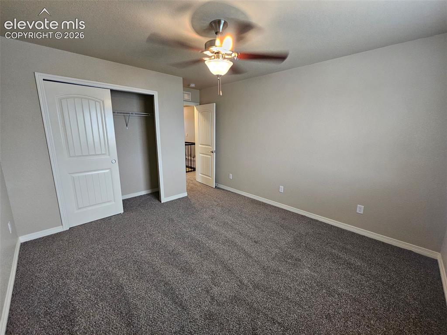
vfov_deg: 89.9
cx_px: 224
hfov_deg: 106.2
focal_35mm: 13
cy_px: 168
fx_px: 168
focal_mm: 2.2
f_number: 2.2
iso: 200
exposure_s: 1/60
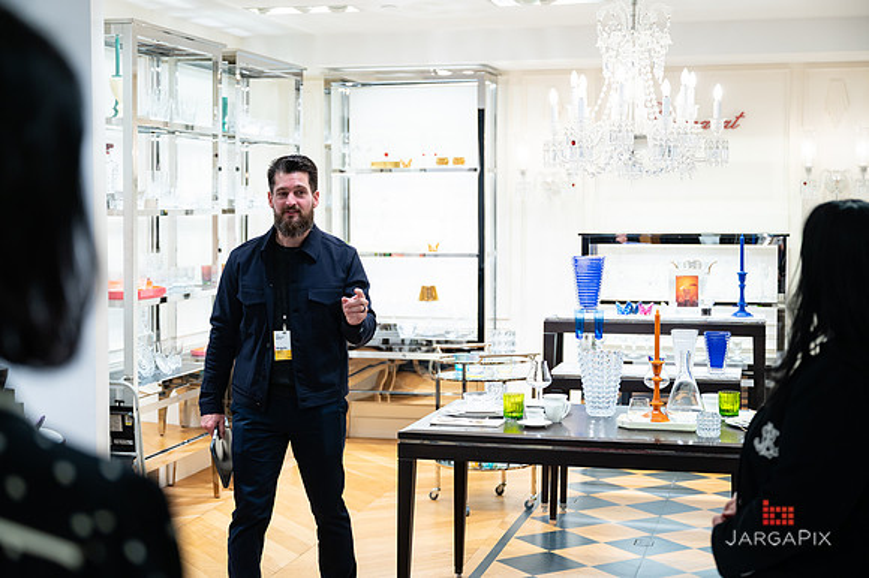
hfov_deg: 36.4
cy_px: 281
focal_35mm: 55
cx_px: 423
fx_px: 1322
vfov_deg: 24.7
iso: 500
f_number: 3.2
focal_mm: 53
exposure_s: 1/160
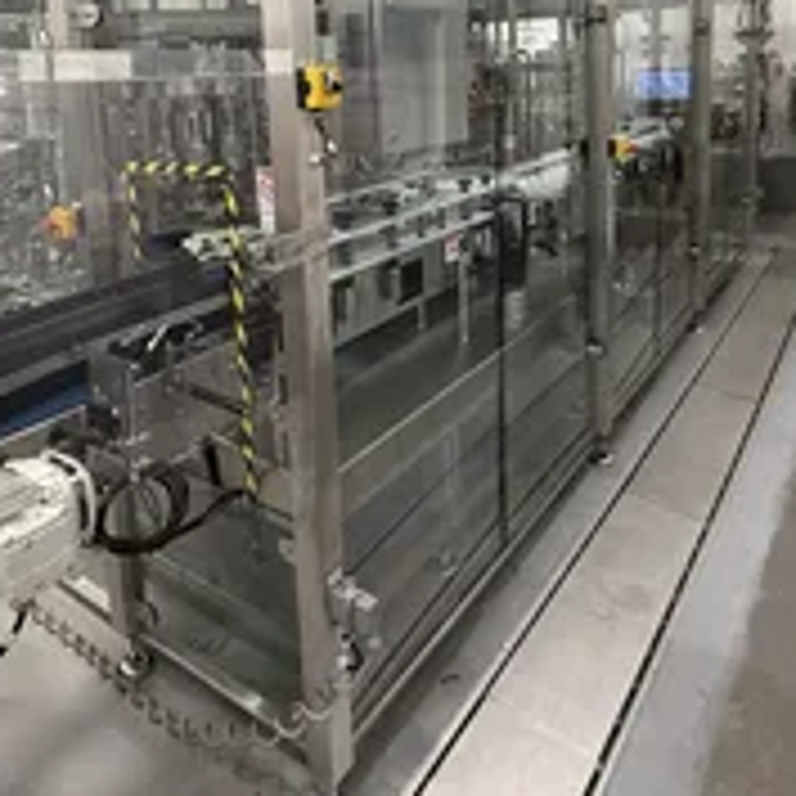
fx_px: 728
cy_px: 180
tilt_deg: -9.3
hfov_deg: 57.1
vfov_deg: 54.1
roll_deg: +2.9
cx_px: 351
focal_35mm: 28
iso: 400
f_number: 2.2
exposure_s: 1/60
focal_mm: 2.22
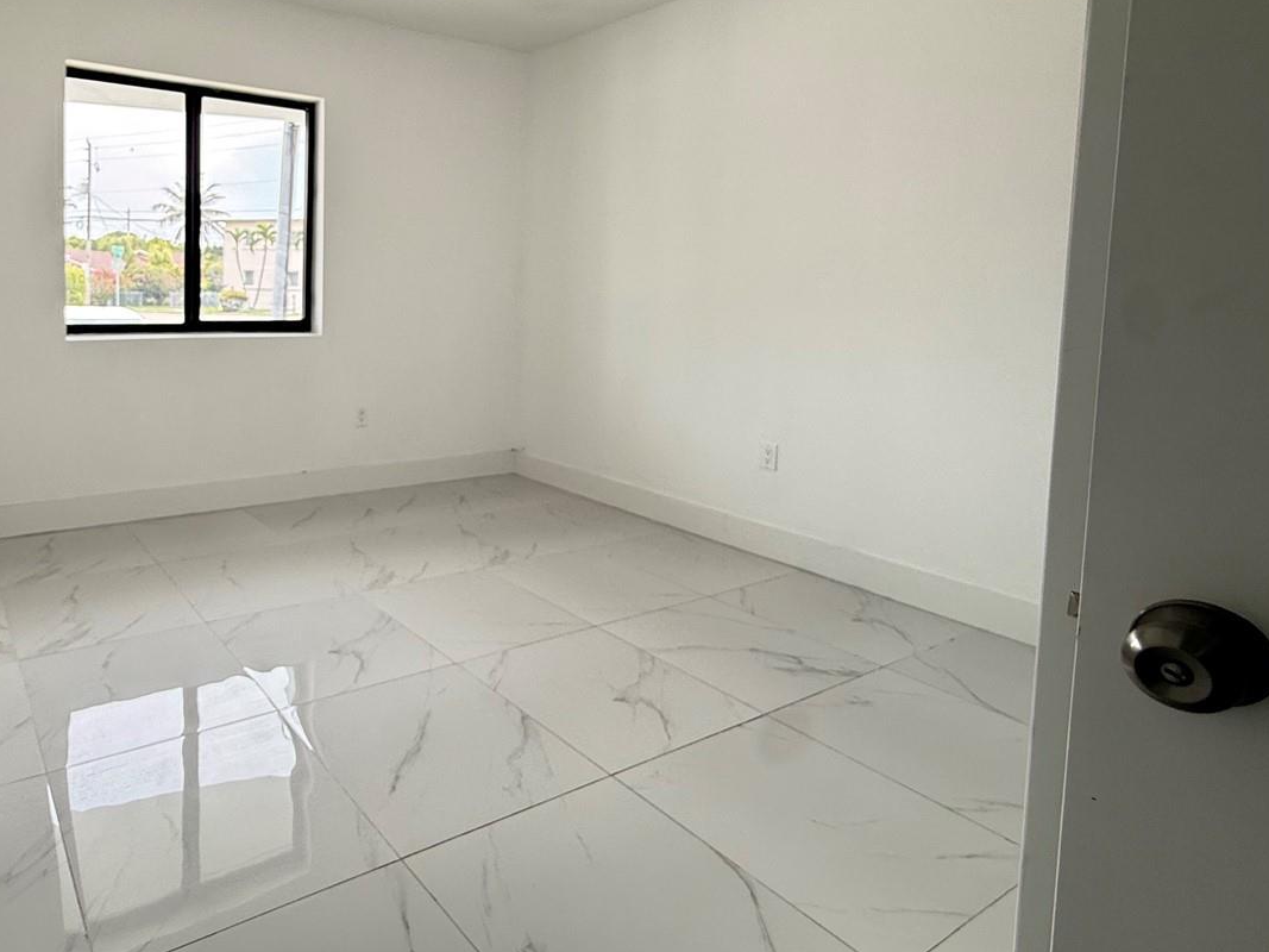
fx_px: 770
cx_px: 331
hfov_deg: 73.9
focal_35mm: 21
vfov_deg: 62.2
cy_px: 336
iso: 64
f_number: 2.2
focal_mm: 2.22
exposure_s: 1/161
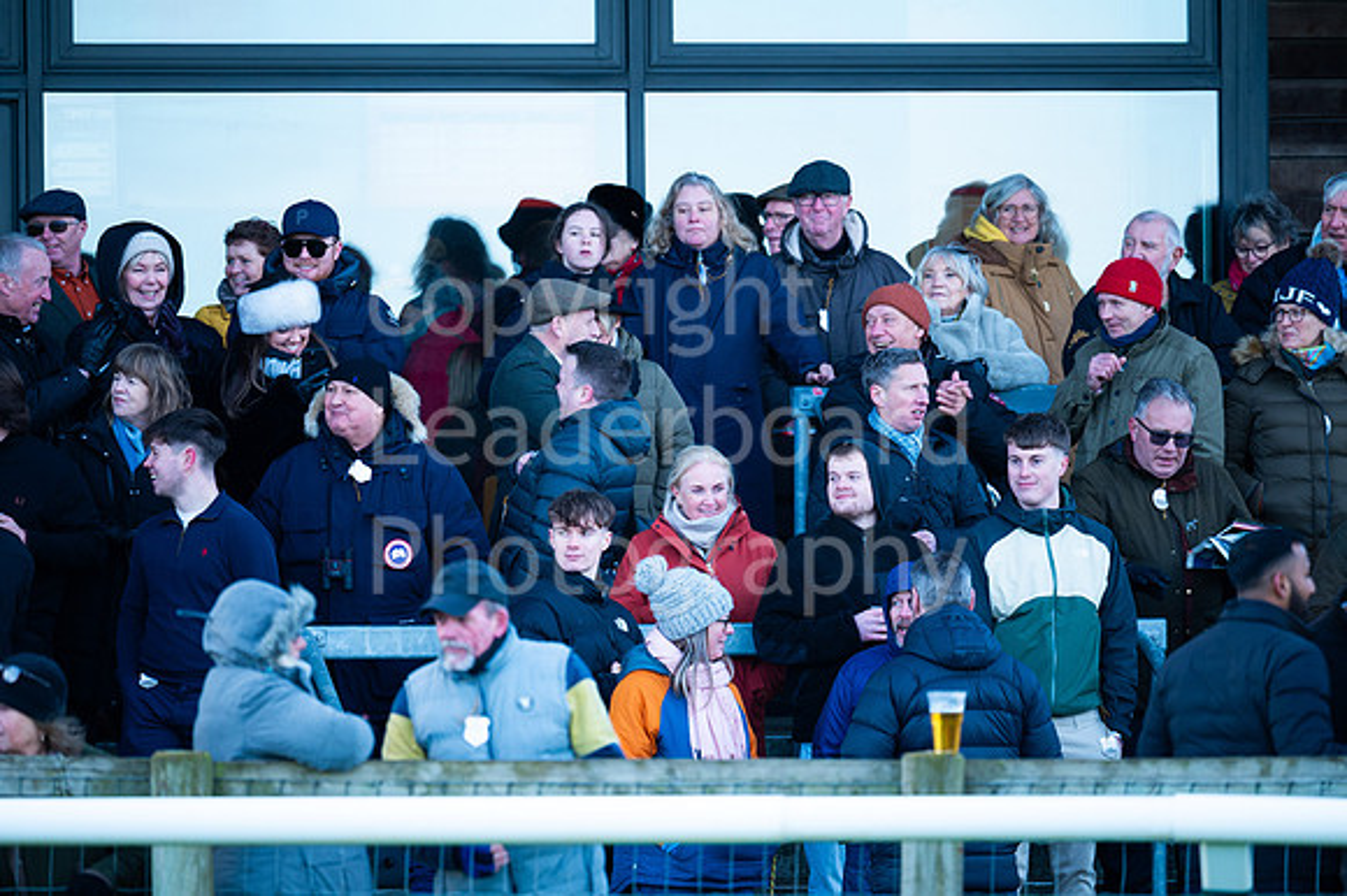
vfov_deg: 3.4
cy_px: 448
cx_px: 674
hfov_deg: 5.2
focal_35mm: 400
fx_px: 14958
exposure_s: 1/250
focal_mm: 400
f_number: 4.5
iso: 800
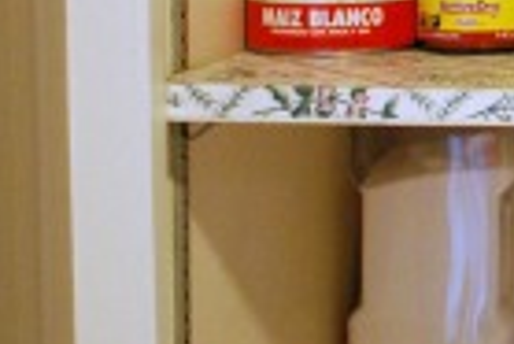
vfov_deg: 9.9
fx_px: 1929
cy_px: -133
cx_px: 984
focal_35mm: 135
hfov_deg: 13.3
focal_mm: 22
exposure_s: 1/13
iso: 1600
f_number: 4
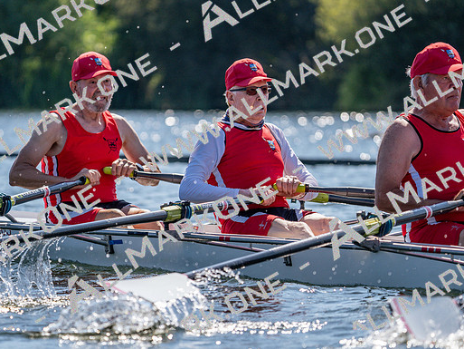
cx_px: 251
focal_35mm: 311
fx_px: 4170
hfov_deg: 6.4
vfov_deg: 4.8
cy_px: 174
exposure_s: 1/1600
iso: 250
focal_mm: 286
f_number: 5.6
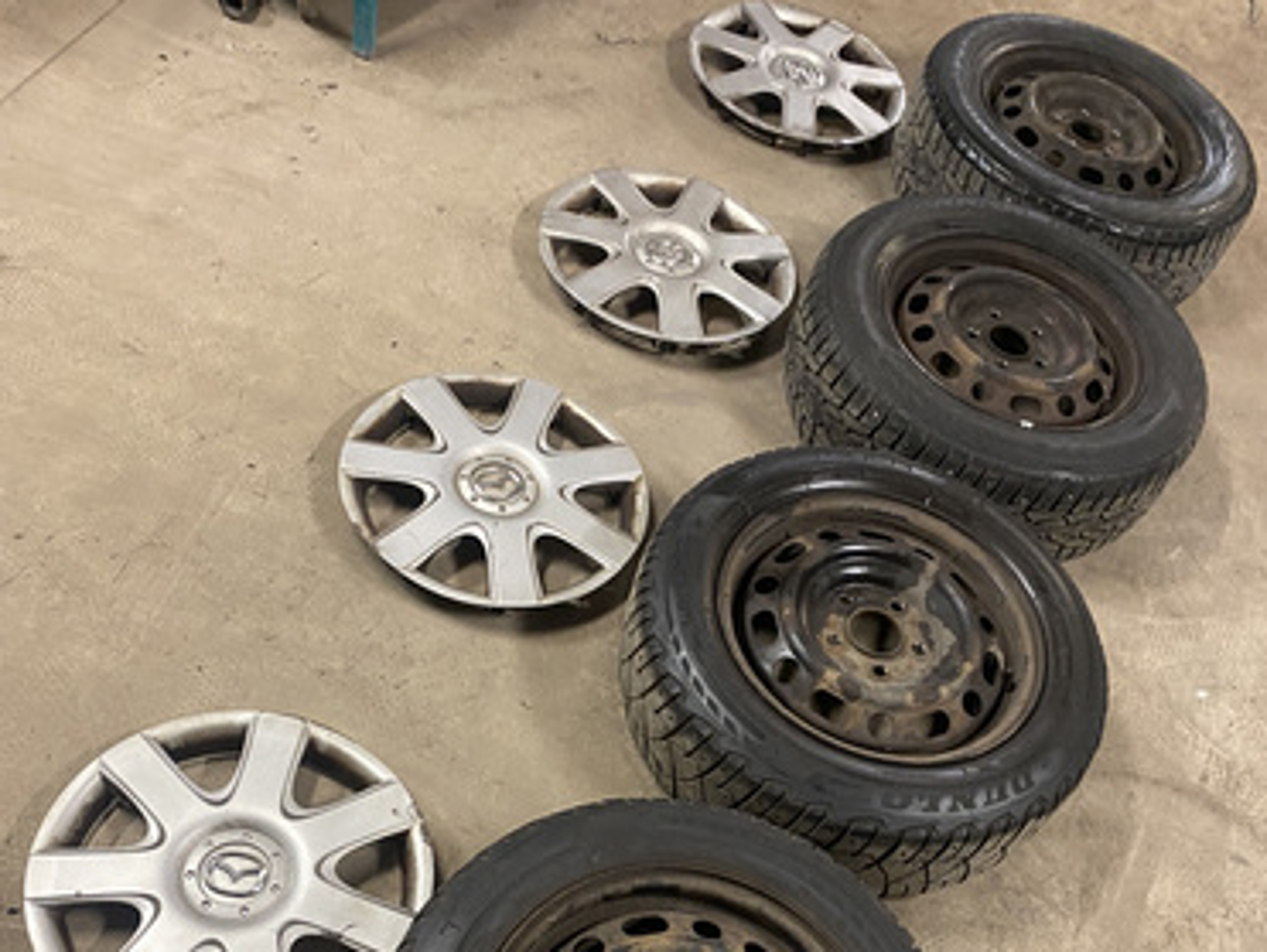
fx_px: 1282
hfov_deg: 52.6
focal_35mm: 35
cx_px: 637
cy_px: 795
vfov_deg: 38.8
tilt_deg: -58.1
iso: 400
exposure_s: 1/33
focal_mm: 4.25
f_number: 1.8
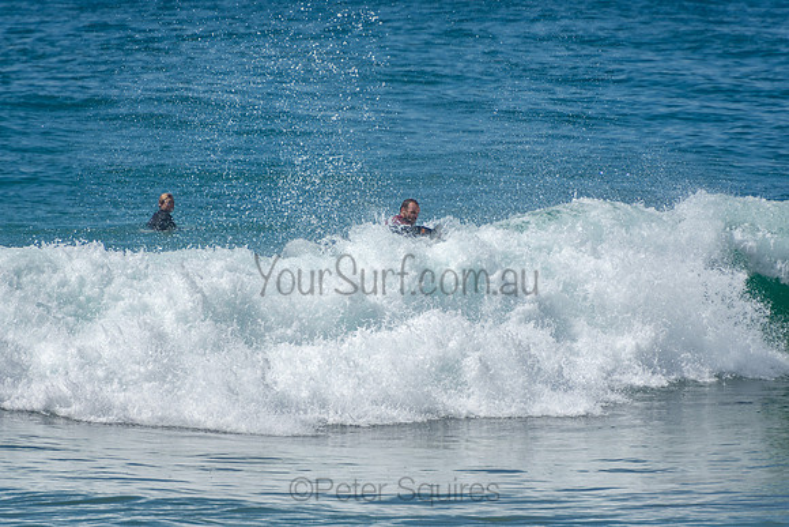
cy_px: 264
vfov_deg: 2.3
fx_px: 13152
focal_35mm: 600
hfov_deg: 3.4
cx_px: 394
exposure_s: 1/1250
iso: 110
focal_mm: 400
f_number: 5.6
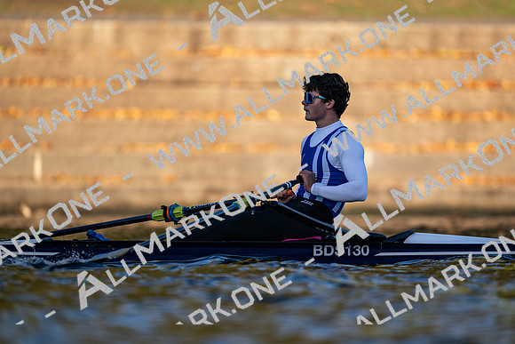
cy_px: 172
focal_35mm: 600
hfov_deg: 3.4
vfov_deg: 2.3
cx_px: 258
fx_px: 8589
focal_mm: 600
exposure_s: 1/2500
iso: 280
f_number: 4
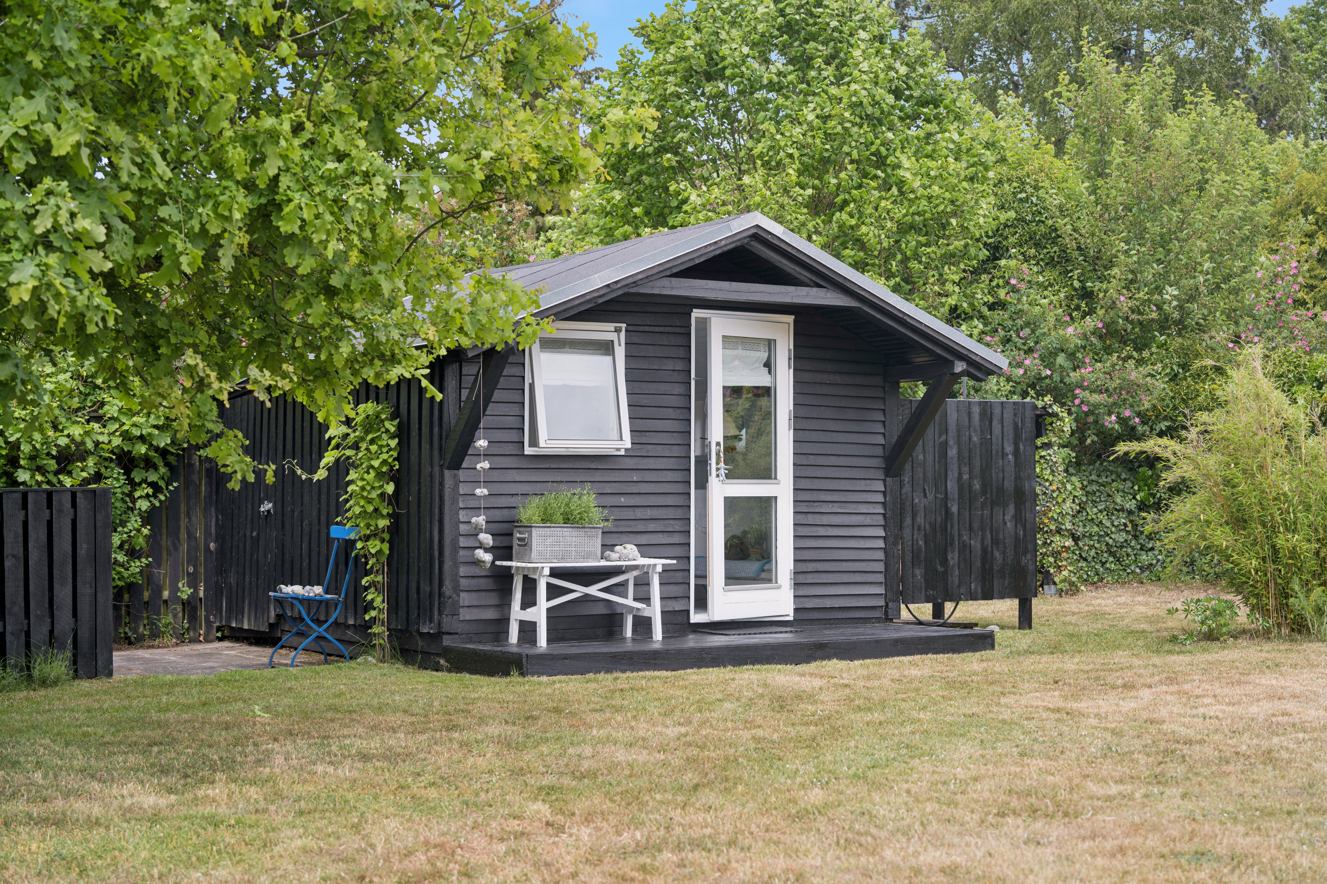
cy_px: 442
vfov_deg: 27.0
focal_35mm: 50
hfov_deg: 39.6
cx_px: 664
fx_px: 1843
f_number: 4
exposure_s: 1/250
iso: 64
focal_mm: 50
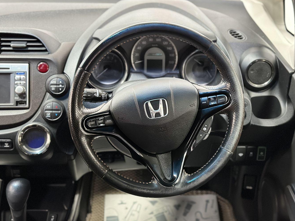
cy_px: 115
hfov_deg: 36.8
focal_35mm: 52
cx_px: 155
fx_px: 443
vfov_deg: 28.0
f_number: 1.78
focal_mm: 6.86
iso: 640
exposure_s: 1/25
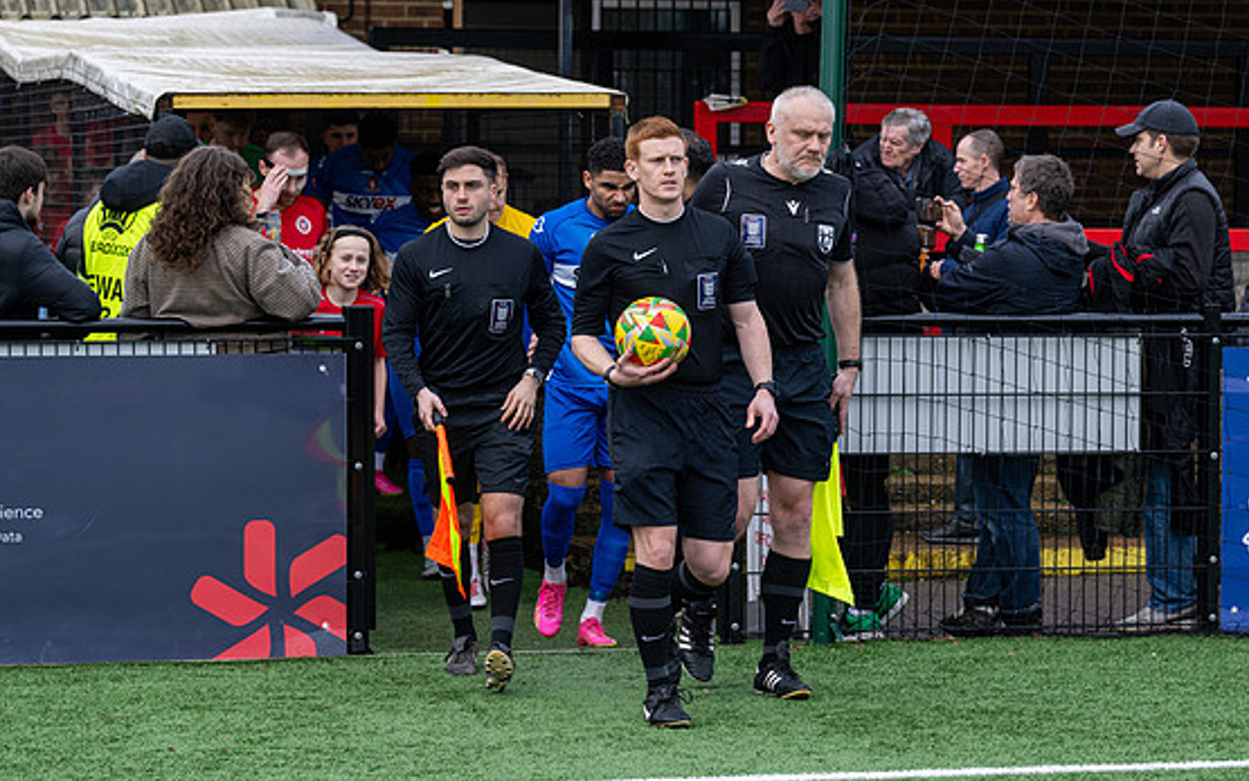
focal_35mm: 129
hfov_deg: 16.2
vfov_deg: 10.2
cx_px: 676
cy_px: 353
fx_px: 4392
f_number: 5
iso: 250
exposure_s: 1/250
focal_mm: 104
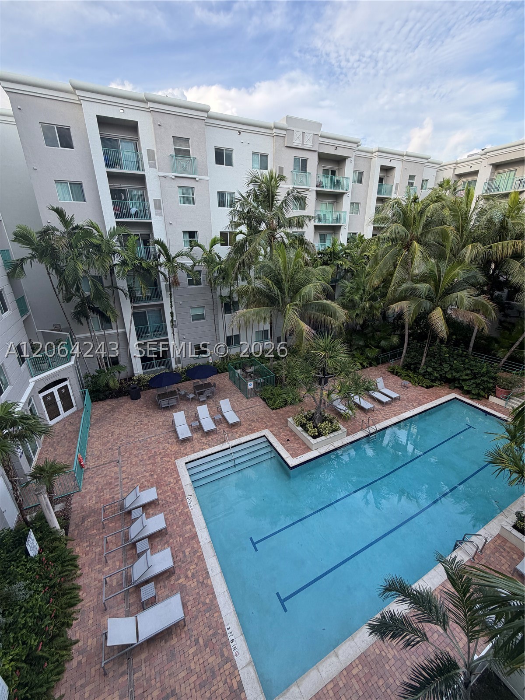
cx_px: 262
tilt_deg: -21.4
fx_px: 283
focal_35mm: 14
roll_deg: +0.1
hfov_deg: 85.7
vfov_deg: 102.1
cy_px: 350
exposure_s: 1/276
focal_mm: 2.22
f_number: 2.2
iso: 50
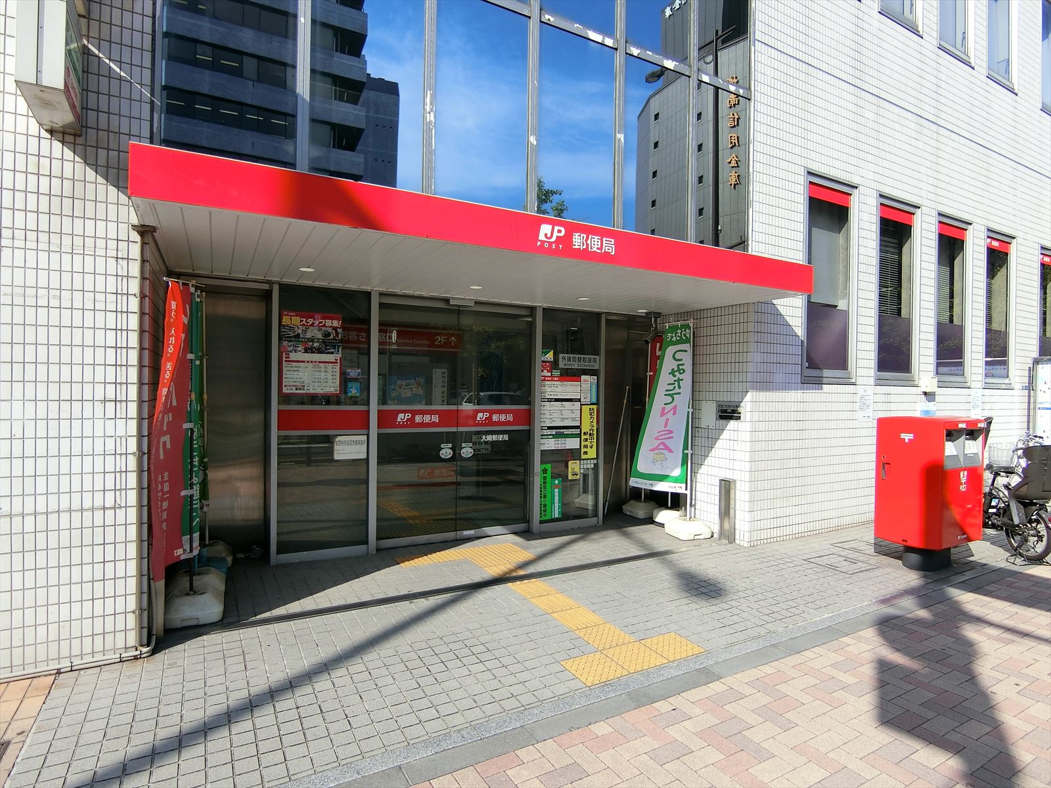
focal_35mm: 19
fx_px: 577
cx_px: 526
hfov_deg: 84.7
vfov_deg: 68.7
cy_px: 394
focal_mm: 4.06
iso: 80
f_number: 6.9
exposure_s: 1/200
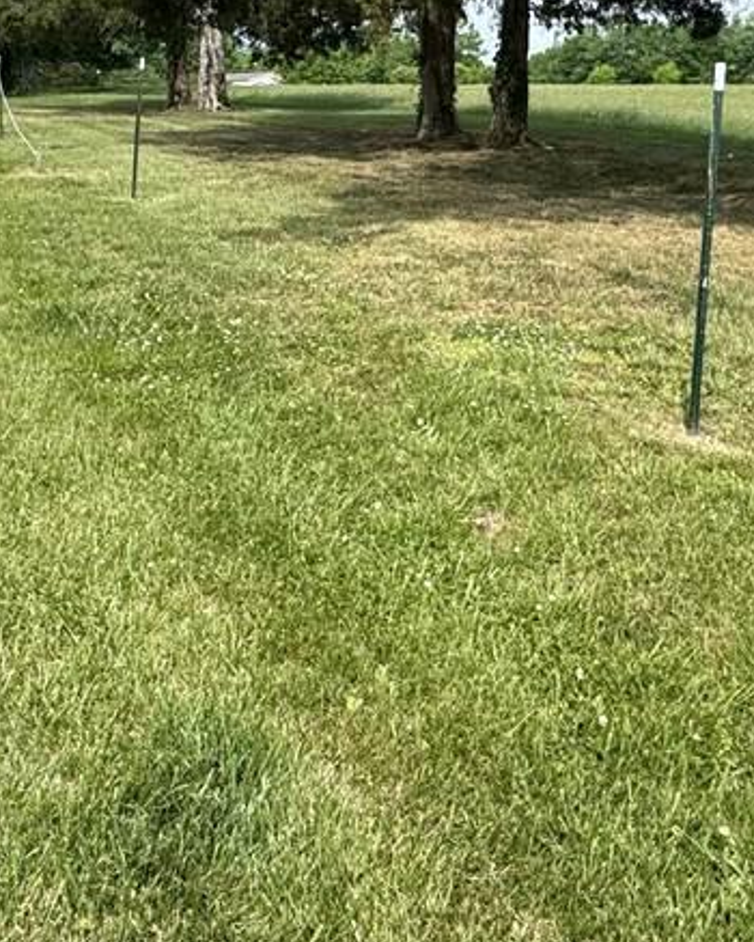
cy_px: 129
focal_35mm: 40
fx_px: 1115
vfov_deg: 42.7
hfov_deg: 37.2
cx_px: 287
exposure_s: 1/1094
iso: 50
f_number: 2.2
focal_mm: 2.22
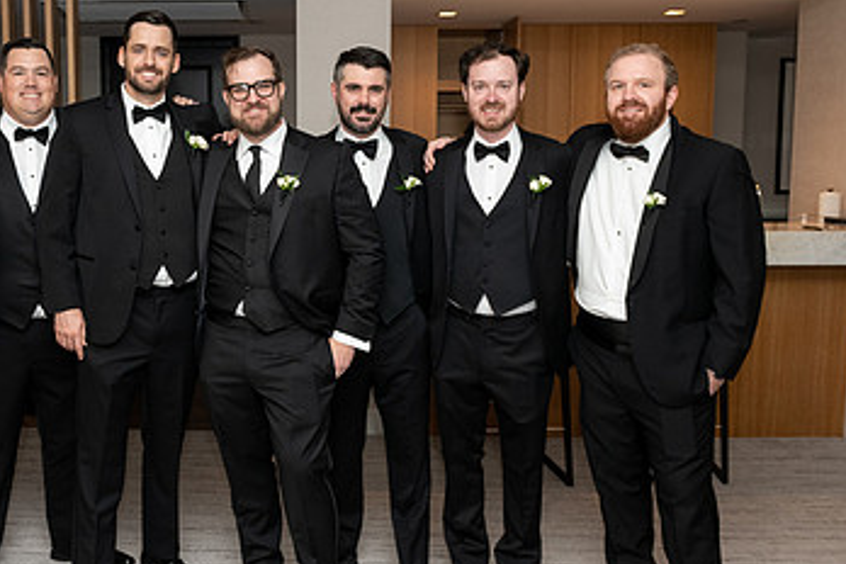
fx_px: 940
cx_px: 255
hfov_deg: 47.3
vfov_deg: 33.4
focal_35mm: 40
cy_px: 252
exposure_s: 1/200
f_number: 4.5
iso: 1250
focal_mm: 24
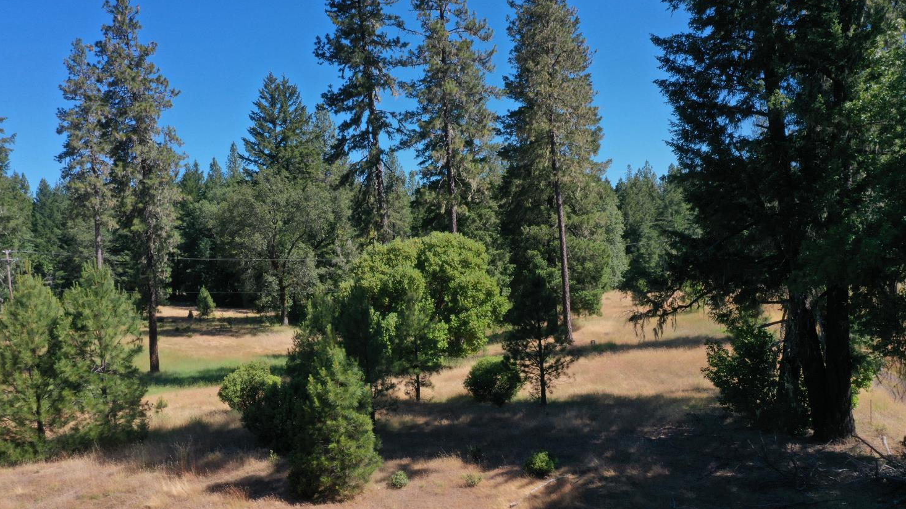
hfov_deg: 64.3
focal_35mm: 30
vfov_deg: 38.8
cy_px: 302
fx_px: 721
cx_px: 461
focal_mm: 10.26
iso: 100
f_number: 11
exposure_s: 1/100
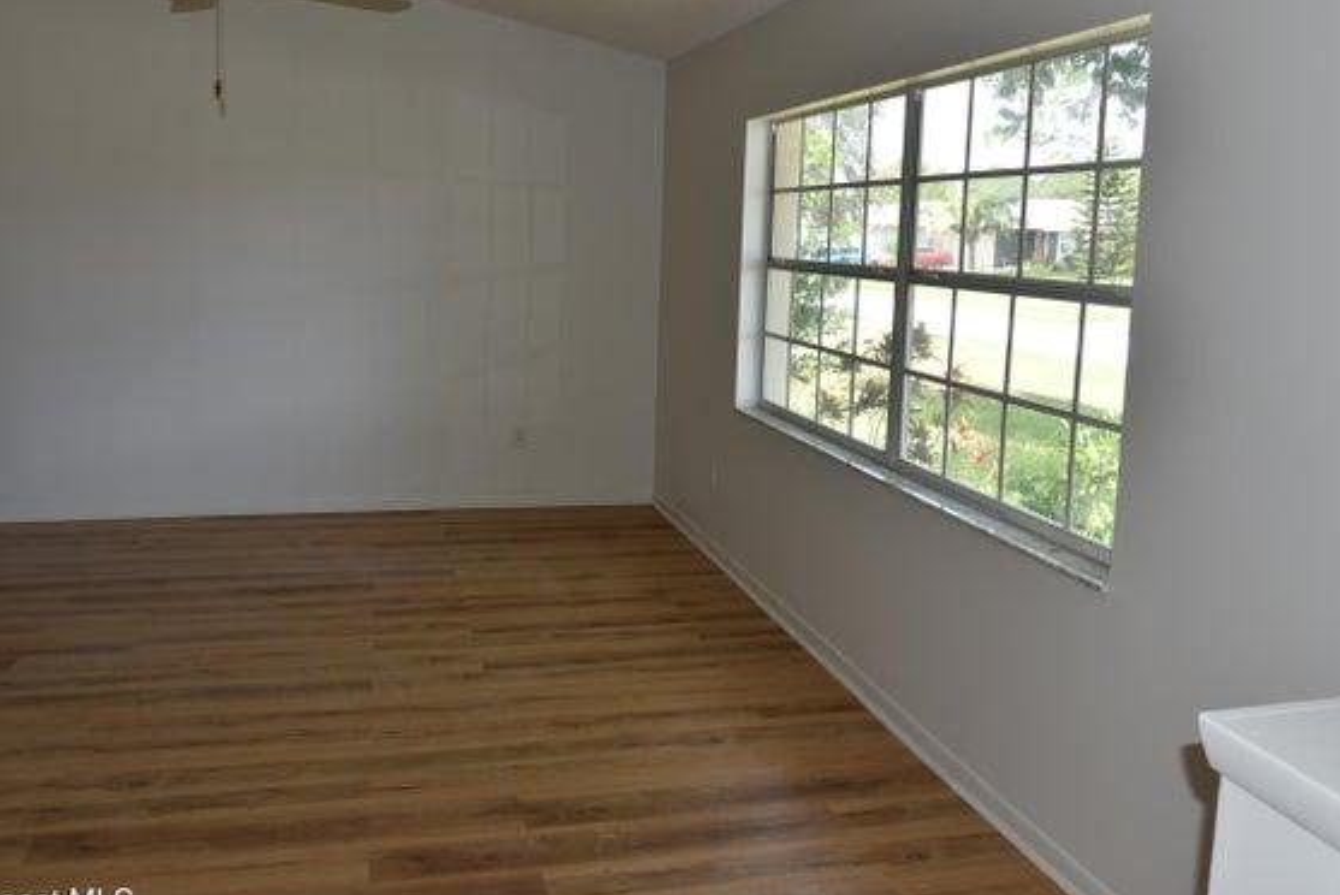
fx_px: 1154
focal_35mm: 31
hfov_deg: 60.2
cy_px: 378
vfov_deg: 42.3
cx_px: 632
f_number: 5.6
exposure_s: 1/125
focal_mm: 24
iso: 250
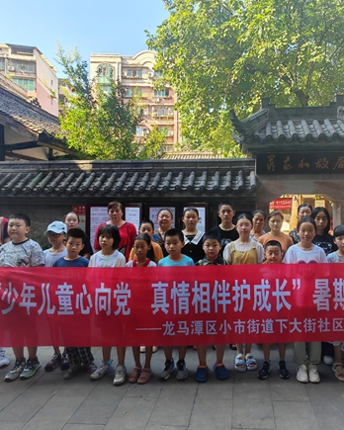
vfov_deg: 72.6
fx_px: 293
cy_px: 205
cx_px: 231
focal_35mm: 23
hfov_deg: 59.4
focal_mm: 1.96
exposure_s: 1/160
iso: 50
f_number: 2.2
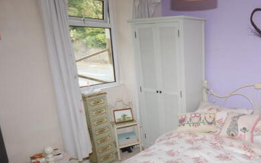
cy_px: 116
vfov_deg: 39.8
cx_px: 197
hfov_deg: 57.9
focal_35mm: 31
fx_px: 221
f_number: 4.5
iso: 200
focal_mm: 12
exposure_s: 1/60
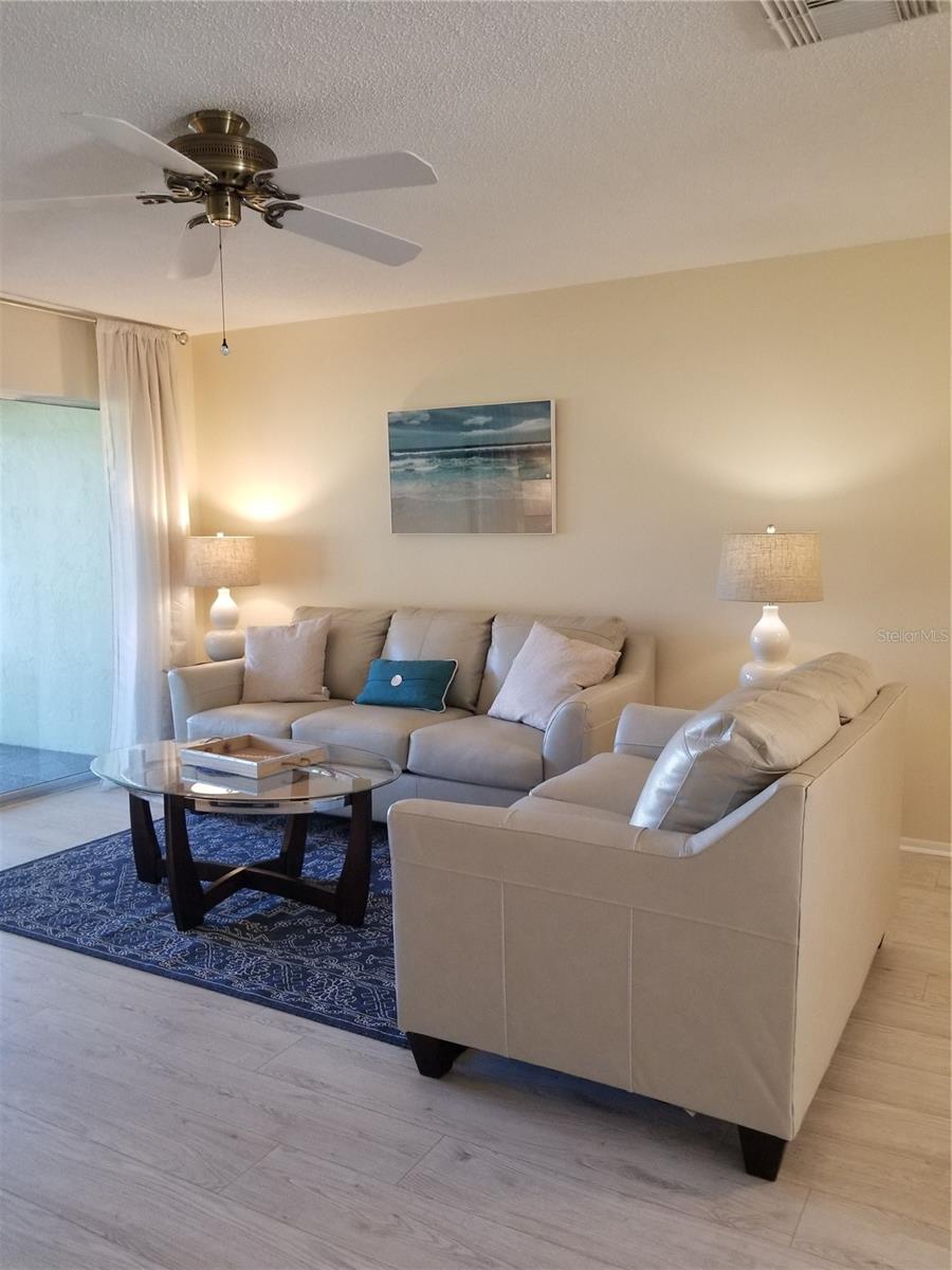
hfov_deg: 53.1
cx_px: 476
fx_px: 953
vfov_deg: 67.3
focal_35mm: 26
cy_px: 635
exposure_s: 1/60
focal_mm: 4.3
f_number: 1.7
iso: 200
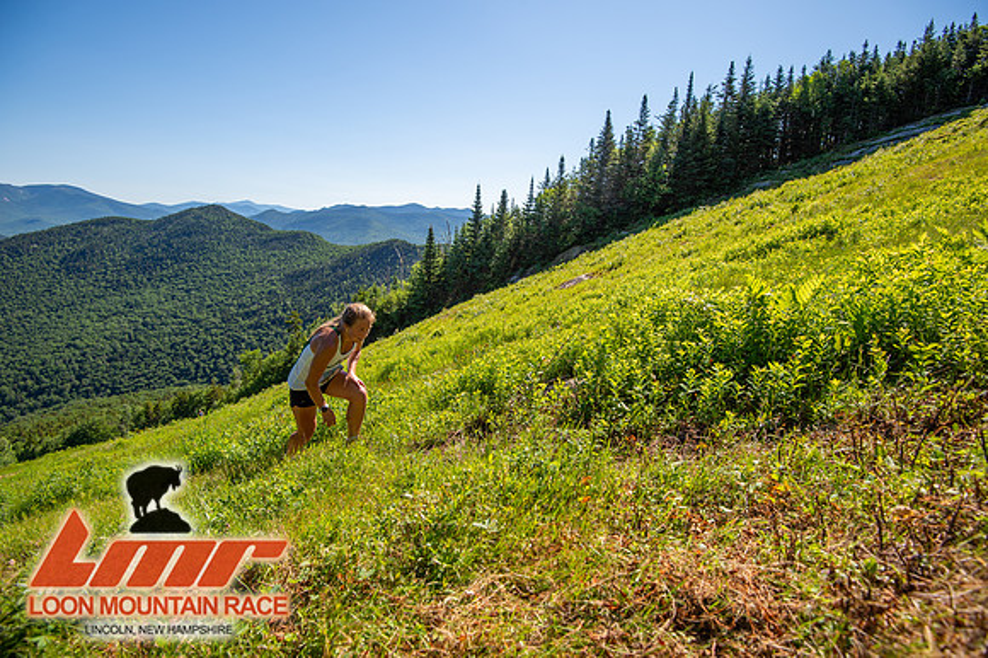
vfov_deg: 73.7
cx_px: 494
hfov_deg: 96.8
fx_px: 439
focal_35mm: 16
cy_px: 329
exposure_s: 1/500
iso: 100
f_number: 5
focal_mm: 16
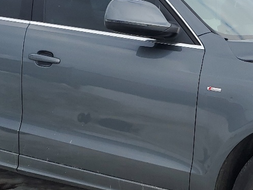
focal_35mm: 84
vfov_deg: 17.5
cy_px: 118
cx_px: 199
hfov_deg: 23.0
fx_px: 614
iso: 50
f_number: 1.5
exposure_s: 1/1667
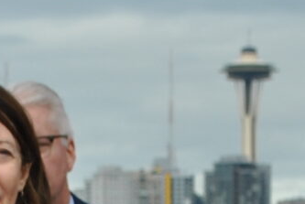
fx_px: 4114
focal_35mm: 485
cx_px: -95
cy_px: 566
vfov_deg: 2.8
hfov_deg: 4.2
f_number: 7.1
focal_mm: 42
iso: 100
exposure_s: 1/200
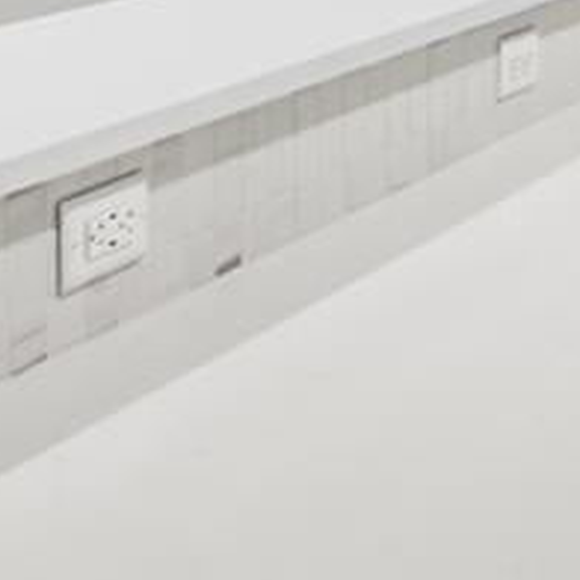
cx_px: 1397
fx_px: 2104
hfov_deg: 12.4
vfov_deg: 14.5
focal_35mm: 111
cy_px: -328
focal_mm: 16
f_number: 18
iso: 500
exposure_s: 1/1.67
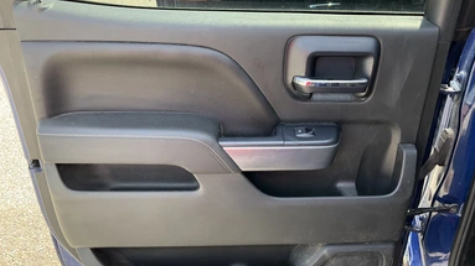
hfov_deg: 59.5
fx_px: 415
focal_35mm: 33
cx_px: 238
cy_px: 153
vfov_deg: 35.5
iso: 32
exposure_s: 1/167
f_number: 1.8
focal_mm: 3
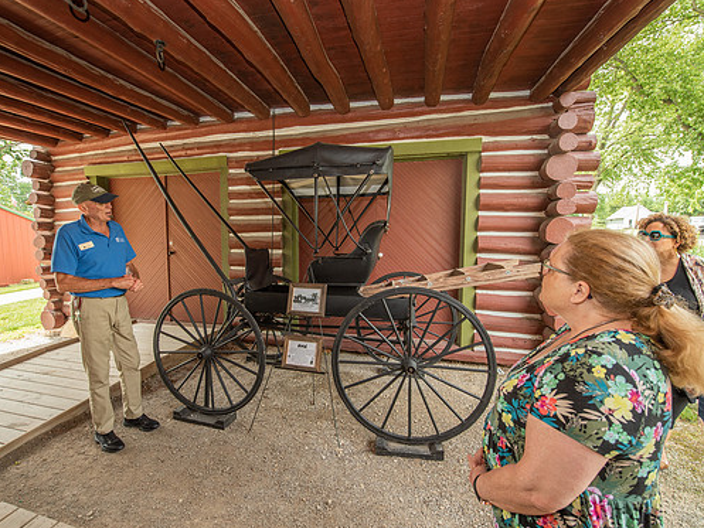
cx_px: 326
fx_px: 325
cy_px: 267
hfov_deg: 94.3
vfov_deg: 78.1
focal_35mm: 16
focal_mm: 14
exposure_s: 1/200
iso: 500
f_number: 6.3
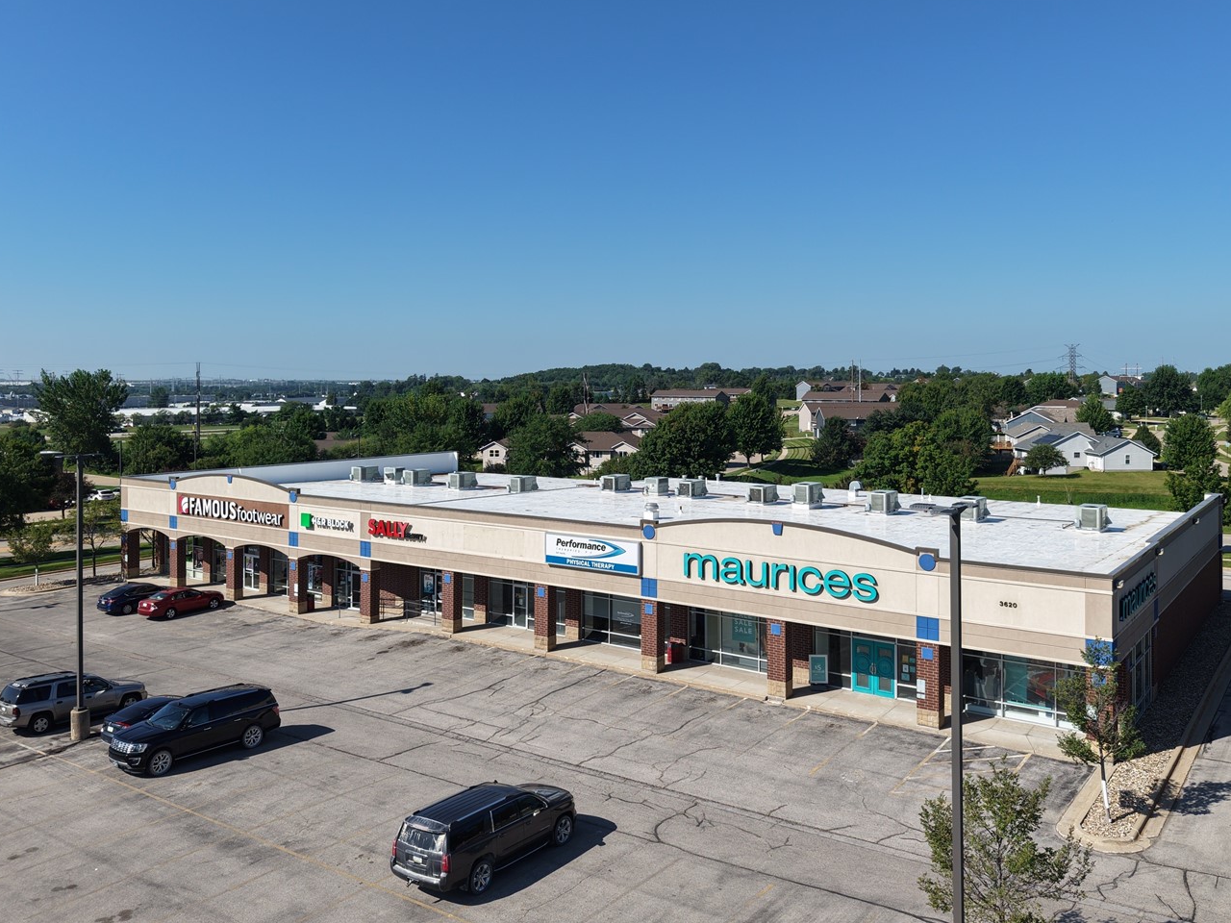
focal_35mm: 30
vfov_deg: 46.6
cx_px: 648
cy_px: 378
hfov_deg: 59.9
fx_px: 1067
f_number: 1.8
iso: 110
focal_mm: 8.67
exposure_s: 1/3200
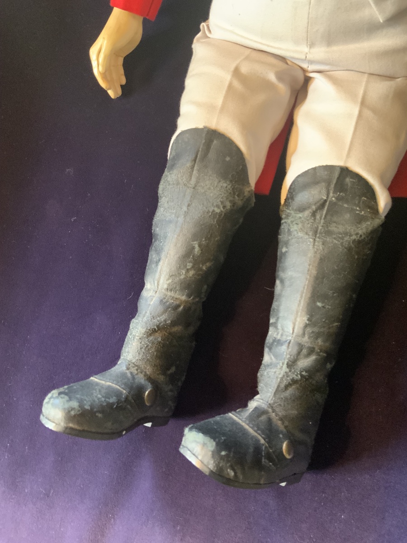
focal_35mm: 29
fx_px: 455
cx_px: 204
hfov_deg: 48.2
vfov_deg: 61.7
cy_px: 272
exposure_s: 1/25
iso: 250
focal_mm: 3
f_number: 1.8
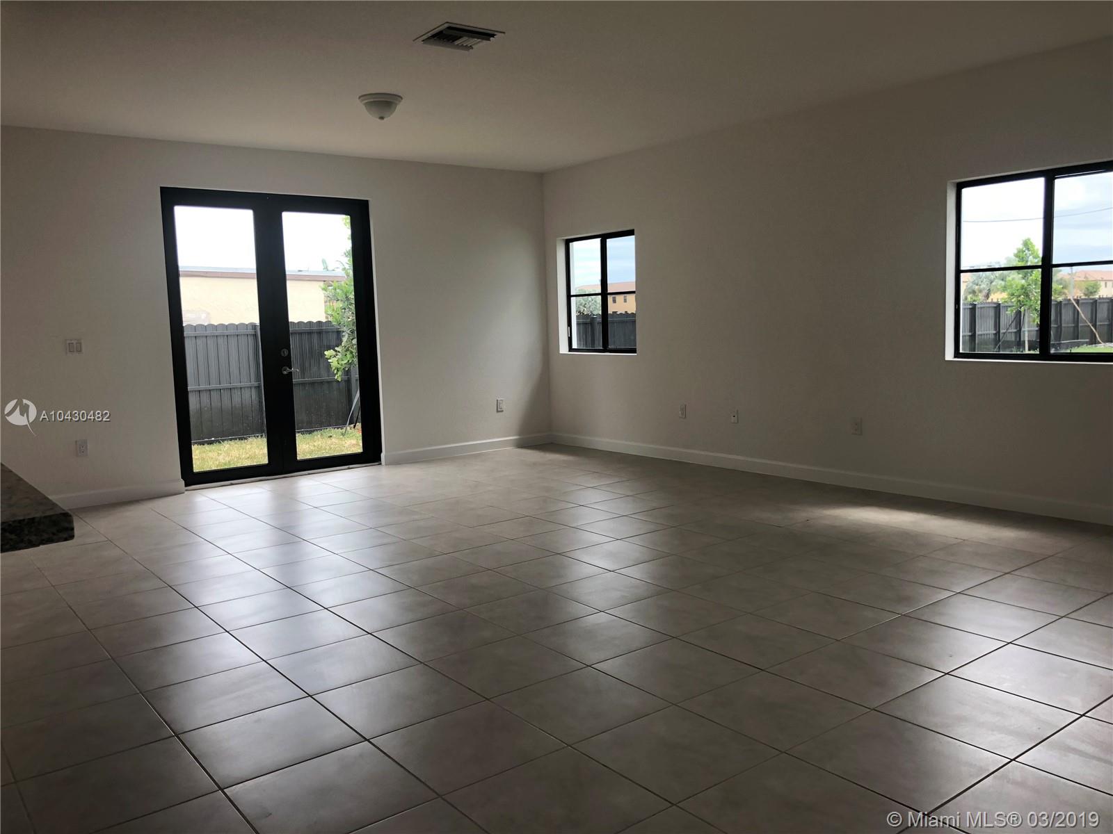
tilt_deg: -5.9
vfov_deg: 49.7
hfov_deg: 63.4
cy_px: 417
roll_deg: +1.7
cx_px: 556
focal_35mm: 28
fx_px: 900
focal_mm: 4
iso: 50
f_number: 1.8
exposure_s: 1/120
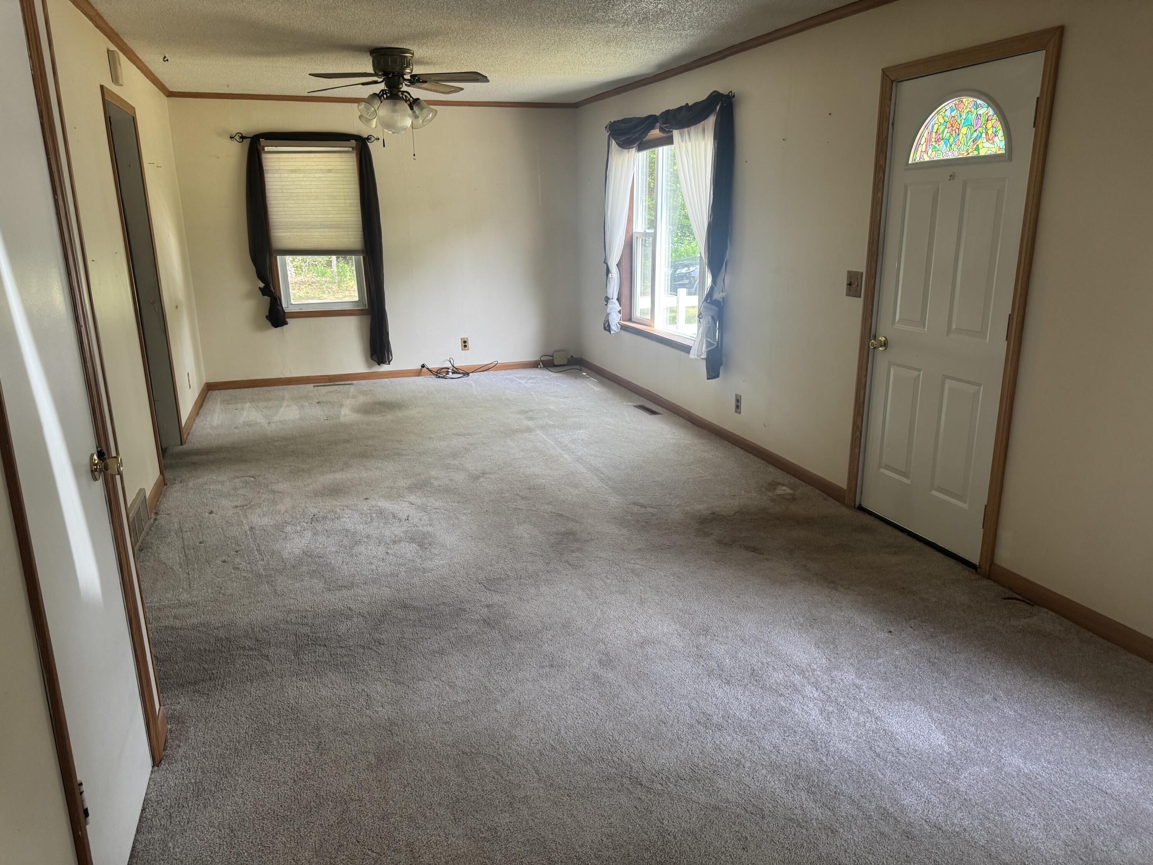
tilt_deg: -16.2
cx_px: 576
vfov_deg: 56.8
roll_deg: -0.8
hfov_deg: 71.6
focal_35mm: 24
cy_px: 432
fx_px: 799
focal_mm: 6.76
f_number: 1.78
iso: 160
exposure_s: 1/120
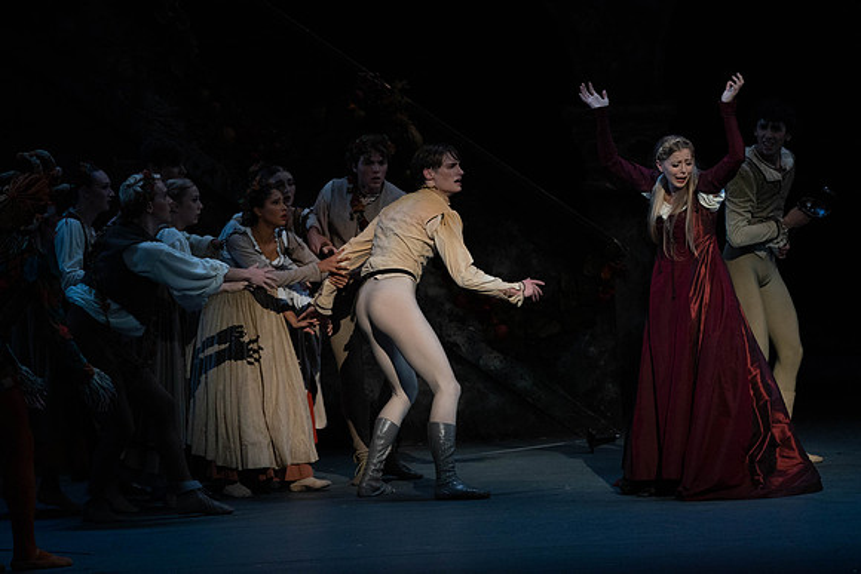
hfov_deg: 6.1
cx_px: 430
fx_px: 8038
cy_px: 287
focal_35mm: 336
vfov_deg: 4.1
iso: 5000
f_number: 6.3
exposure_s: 1/320
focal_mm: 336
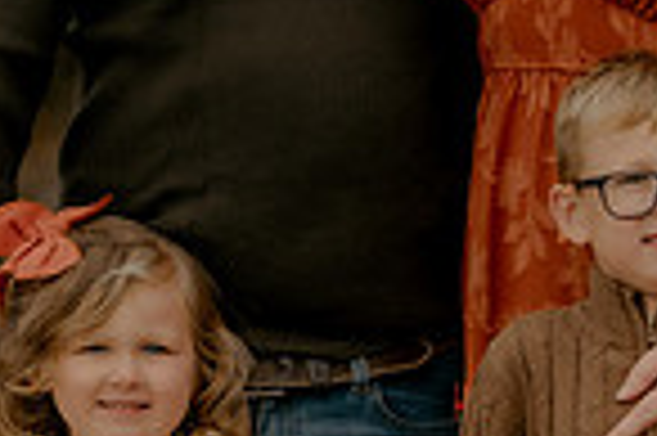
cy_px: 548
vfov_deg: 4.0
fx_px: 6162
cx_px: 536
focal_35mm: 338
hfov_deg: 6.1
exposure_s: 1/320
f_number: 2.8
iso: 200
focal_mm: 85
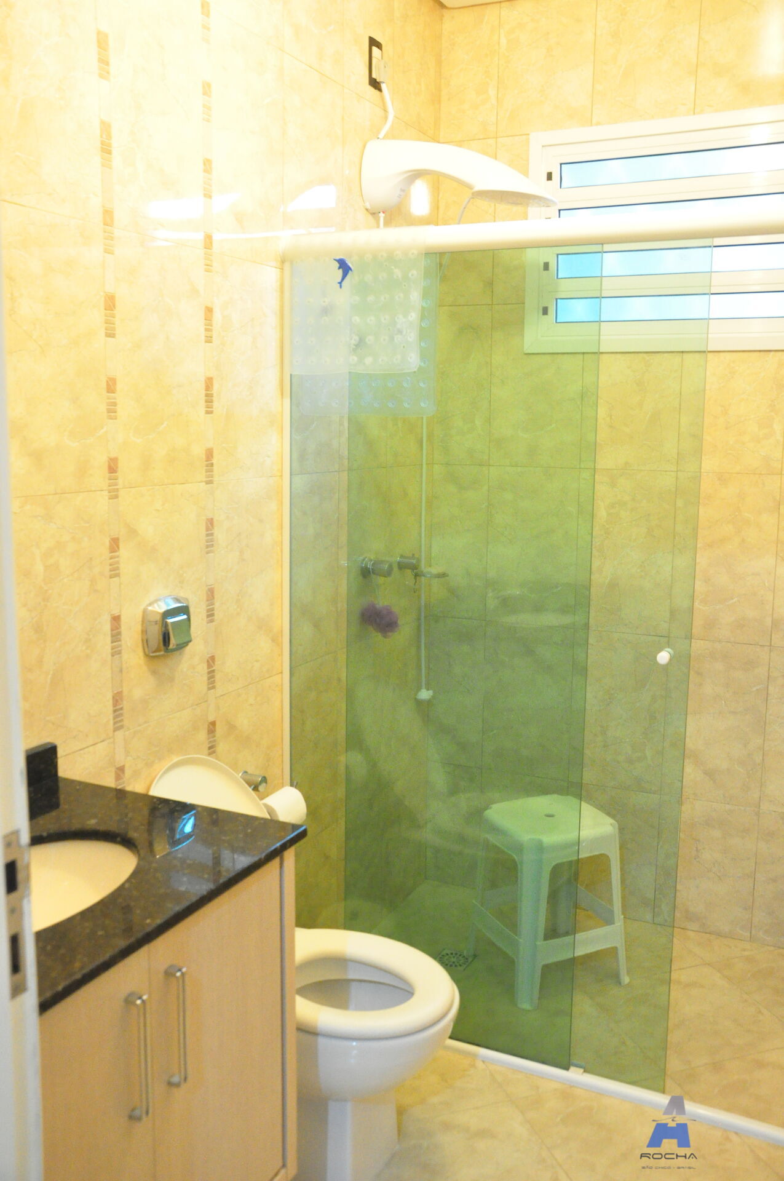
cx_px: 392
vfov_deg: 57.3
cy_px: 590
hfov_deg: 39.9
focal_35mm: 33
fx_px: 1081
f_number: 7.1
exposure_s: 1/20
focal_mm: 22
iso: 3200
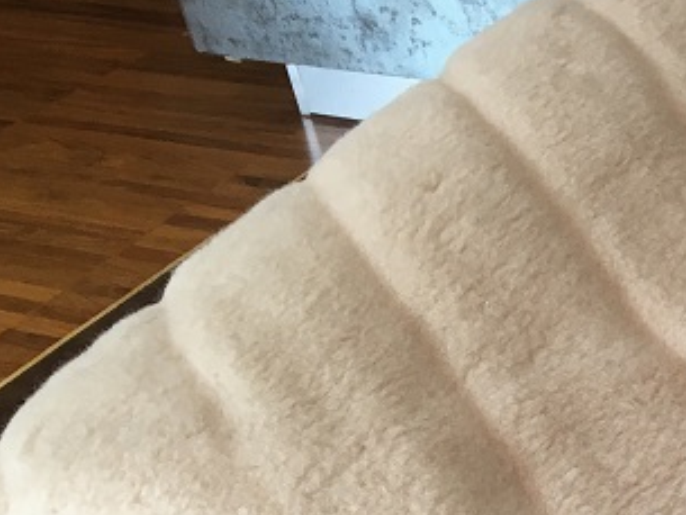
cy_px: 479
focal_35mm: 76
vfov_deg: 19.0
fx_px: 1507
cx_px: 841
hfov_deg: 23.3
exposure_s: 1/33
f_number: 2.2
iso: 80
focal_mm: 4.15
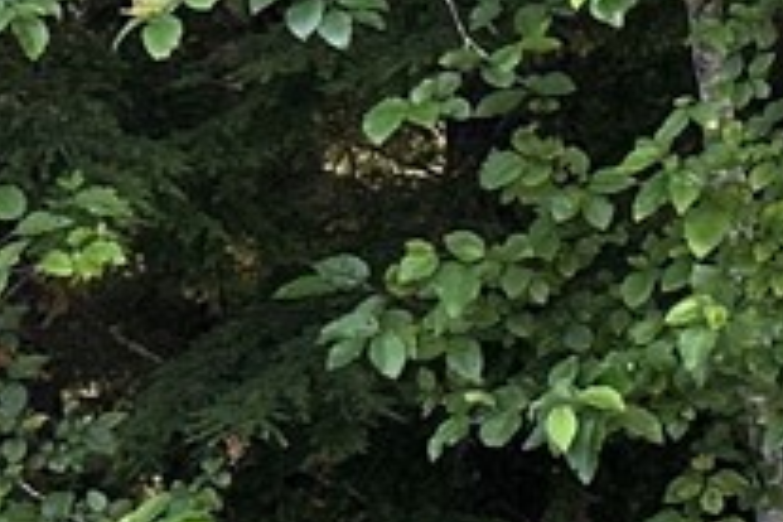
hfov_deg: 7.8
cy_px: 121
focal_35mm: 193
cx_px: 2962
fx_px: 4197
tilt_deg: -10.9
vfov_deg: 7.1
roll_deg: +0.4
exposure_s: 1/224
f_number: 1.78
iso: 64
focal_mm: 6.86
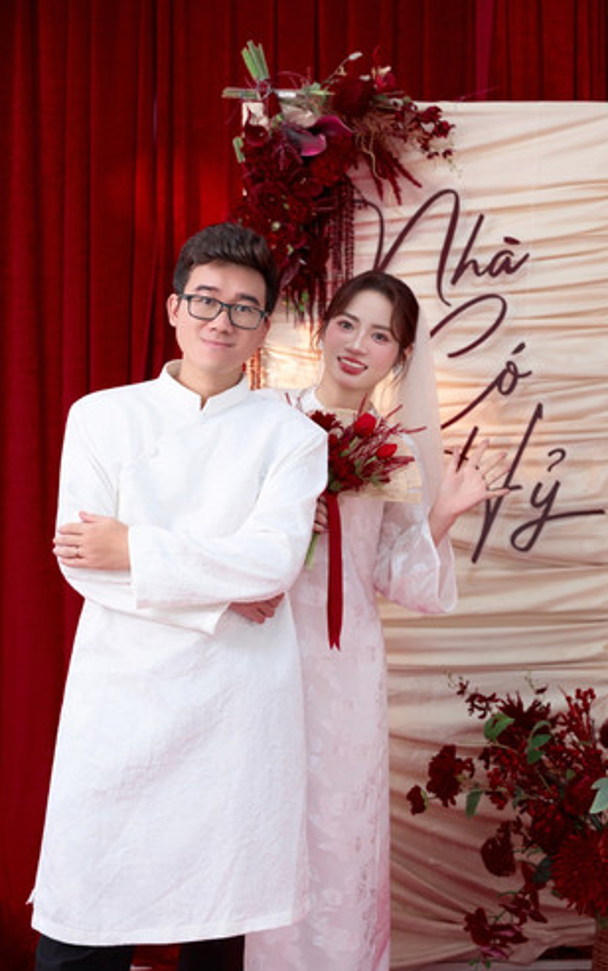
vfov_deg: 33.6
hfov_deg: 21.4
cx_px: 323
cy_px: 491
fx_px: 1611
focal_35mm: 61
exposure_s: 1/200
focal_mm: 58.8
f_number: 2.8
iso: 500
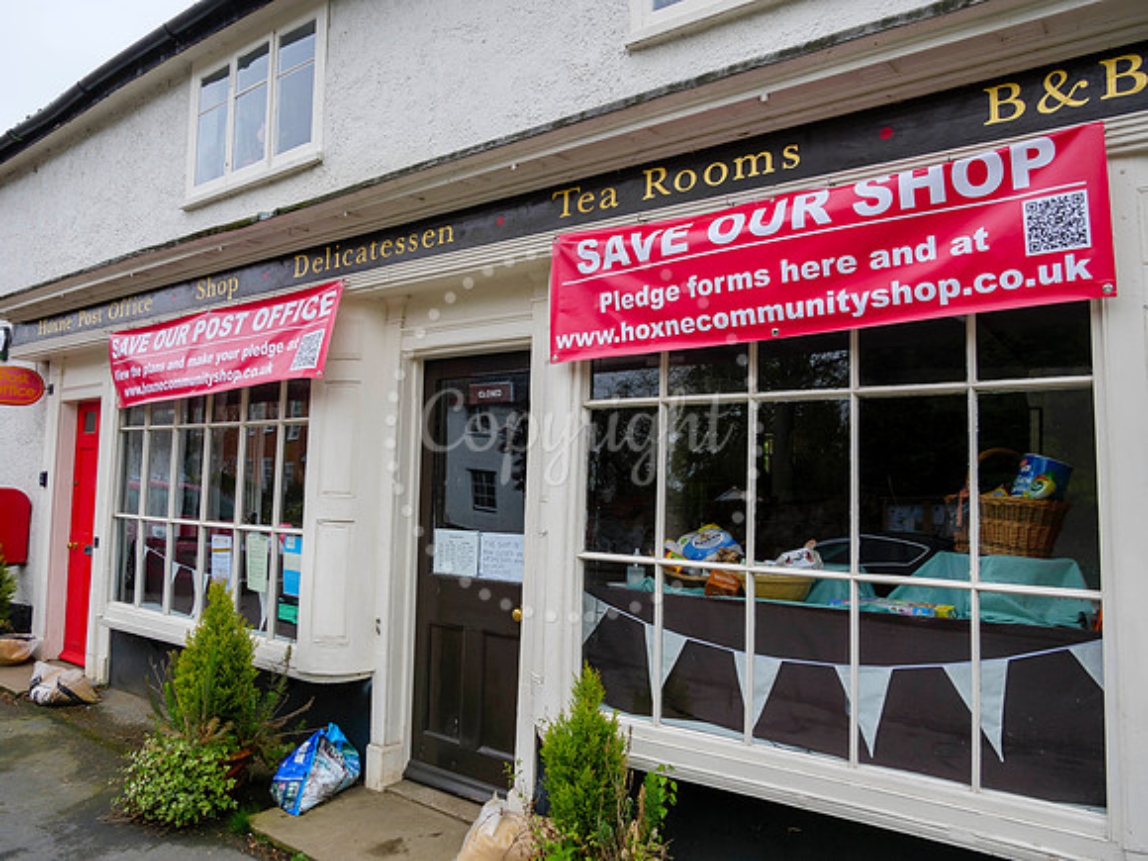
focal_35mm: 24
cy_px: 430
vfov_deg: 56.8
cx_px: 574
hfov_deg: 71.6
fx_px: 796
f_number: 6.3
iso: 200
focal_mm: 12
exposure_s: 1/200
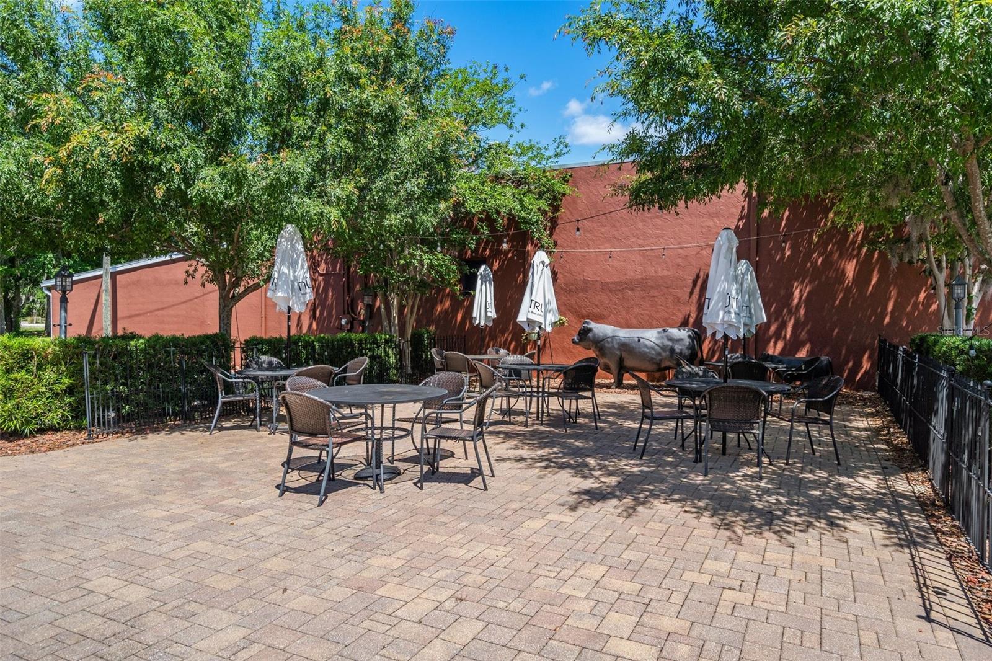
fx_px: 606
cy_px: 330
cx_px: 496
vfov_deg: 57.2
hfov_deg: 78.6
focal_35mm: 22
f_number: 8
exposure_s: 1/160
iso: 250
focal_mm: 22
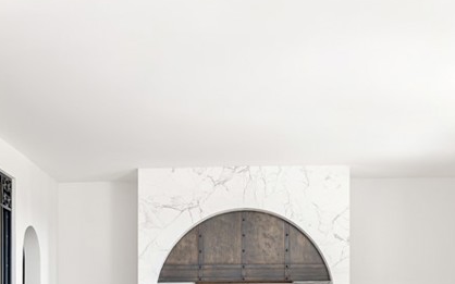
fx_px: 744
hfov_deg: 34.0
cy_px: 340
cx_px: 233
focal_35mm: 60
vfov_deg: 20.3
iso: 100
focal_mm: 24
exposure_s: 1/8
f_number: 9
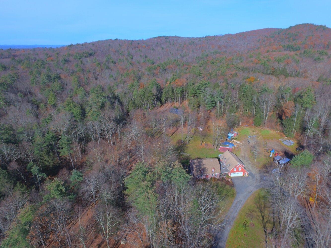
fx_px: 191
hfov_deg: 81.7
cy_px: 124
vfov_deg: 66.0
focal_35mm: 20
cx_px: 166
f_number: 2.8
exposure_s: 1/794
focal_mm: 3.6
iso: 100
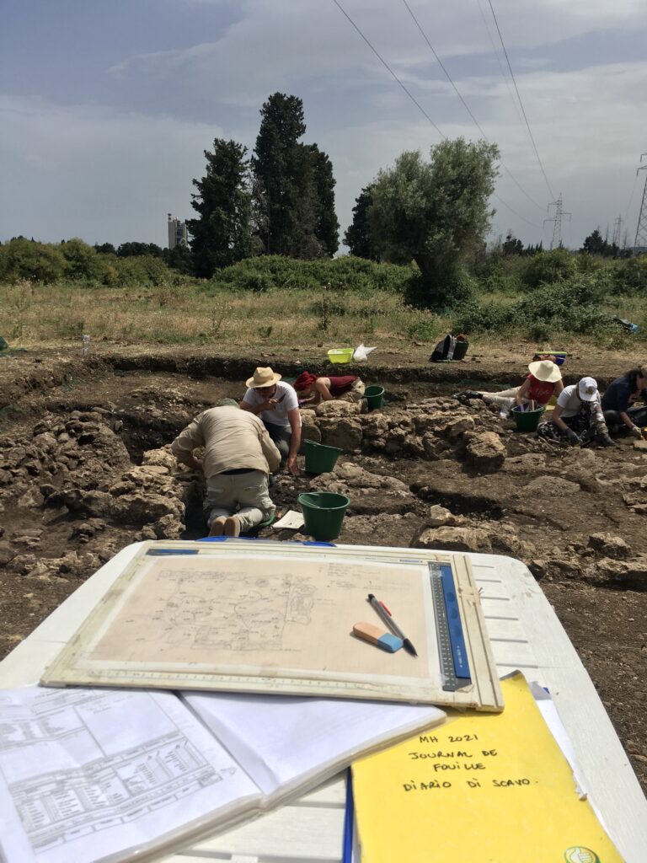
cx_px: 324
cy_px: 432
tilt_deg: -13.3
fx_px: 723
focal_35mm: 29
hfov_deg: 48.2
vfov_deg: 61.7
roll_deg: -1.5
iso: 25
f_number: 2.2
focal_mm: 4.15
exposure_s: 1/2404
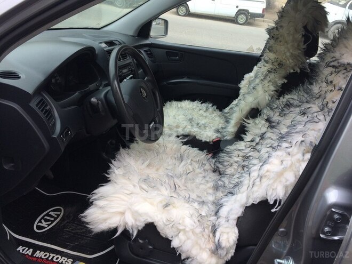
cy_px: 132
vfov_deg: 48.2
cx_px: 176
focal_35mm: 29
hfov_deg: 61.7
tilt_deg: -29.2
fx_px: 295
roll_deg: -7.9
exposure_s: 1/295
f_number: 2.2
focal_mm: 4.15
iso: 32
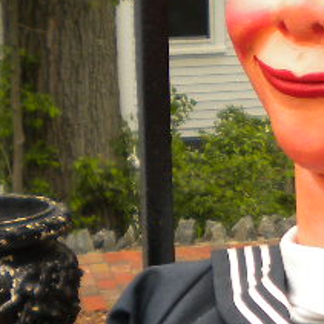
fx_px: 1588
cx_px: 382
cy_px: 313
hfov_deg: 11.4
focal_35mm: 150
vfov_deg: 11.5
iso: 80
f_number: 3.1
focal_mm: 6.3
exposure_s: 1/242
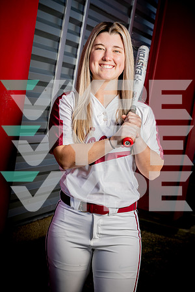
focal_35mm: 59
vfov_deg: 33.9
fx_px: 479
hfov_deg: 23.0
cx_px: 98
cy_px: 146
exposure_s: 1/250
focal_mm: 59
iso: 125
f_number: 10
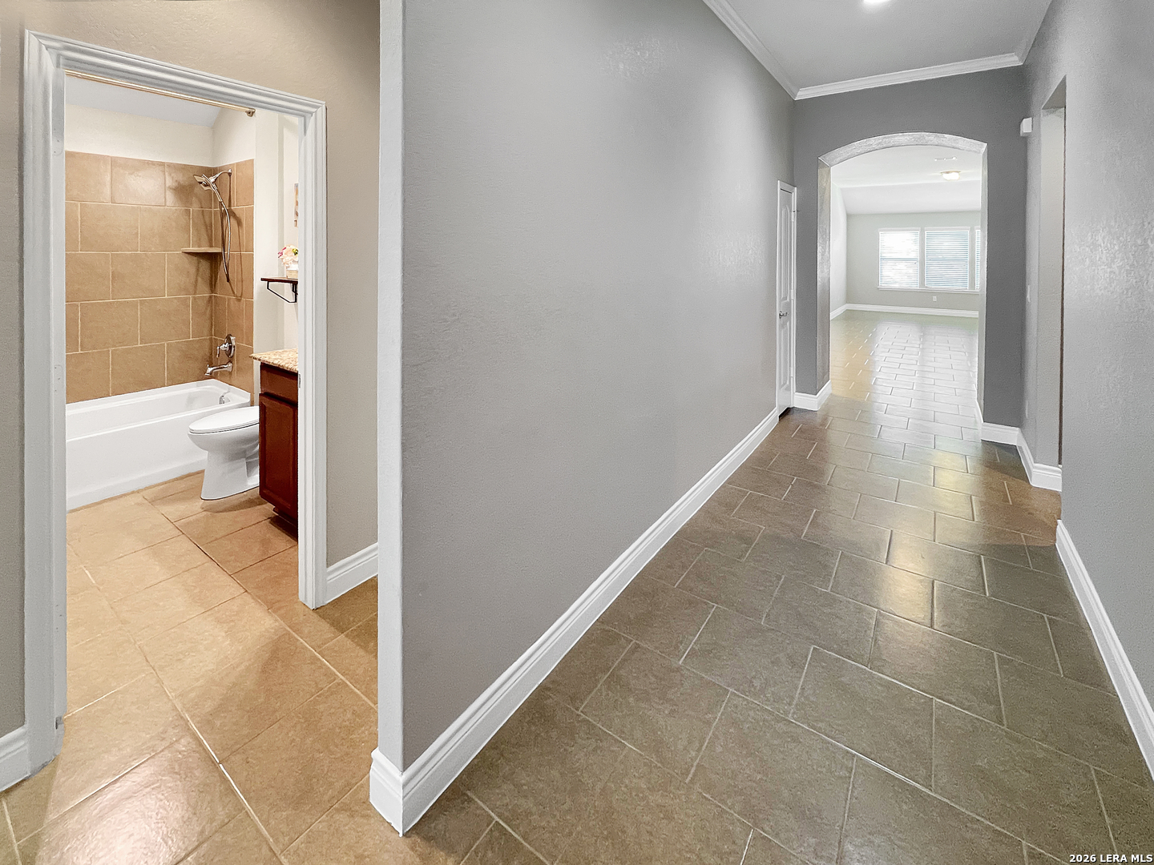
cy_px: 432
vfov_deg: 89.9
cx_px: 577
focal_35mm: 13
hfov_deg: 106.2
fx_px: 433
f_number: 1.8
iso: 250
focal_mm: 1.57
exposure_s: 1/60
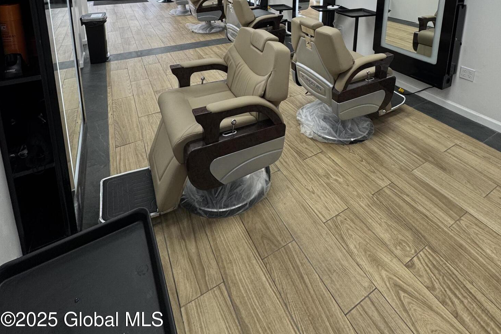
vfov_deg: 51.0
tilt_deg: -11.6
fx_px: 278
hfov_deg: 84.0
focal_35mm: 20
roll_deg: -0.3
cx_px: 257
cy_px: 7
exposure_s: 1/120
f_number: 2.2
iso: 80
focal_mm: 2.22
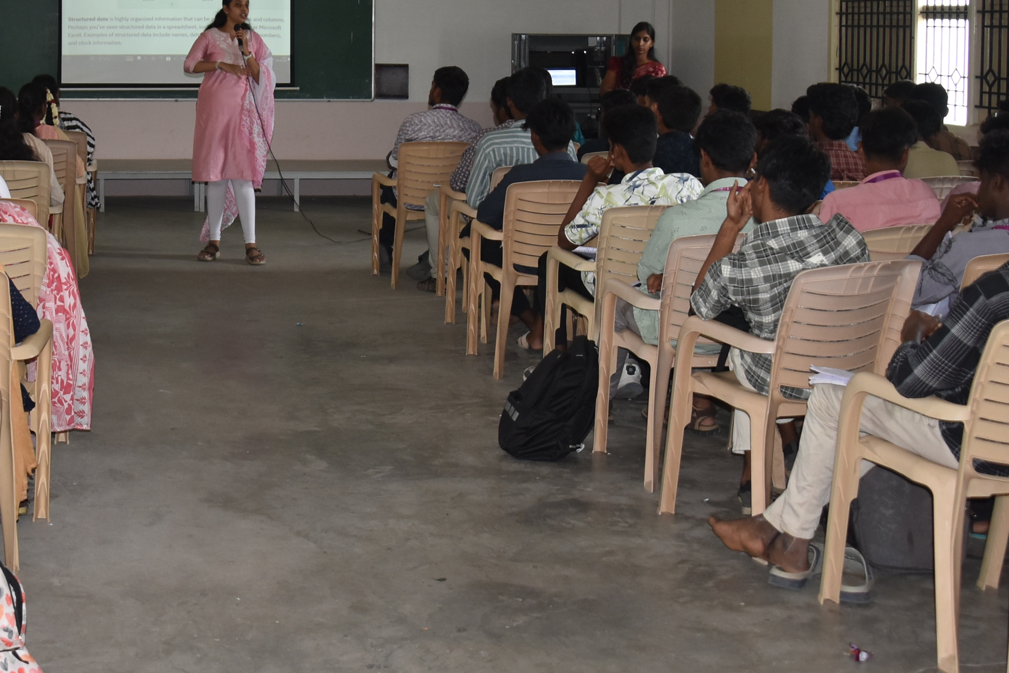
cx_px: 162
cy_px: 26
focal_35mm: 53
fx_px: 1486
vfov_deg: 24.5
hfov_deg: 35.9
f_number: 3.5
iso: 500
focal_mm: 18
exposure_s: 1/60
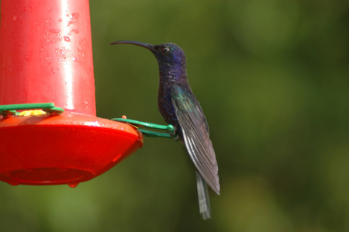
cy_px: 116
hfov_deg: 4.6
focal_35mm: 450
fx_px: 4358
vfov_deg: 3.0
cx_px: 174
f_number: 5.6
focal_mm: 300
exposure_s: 1/100
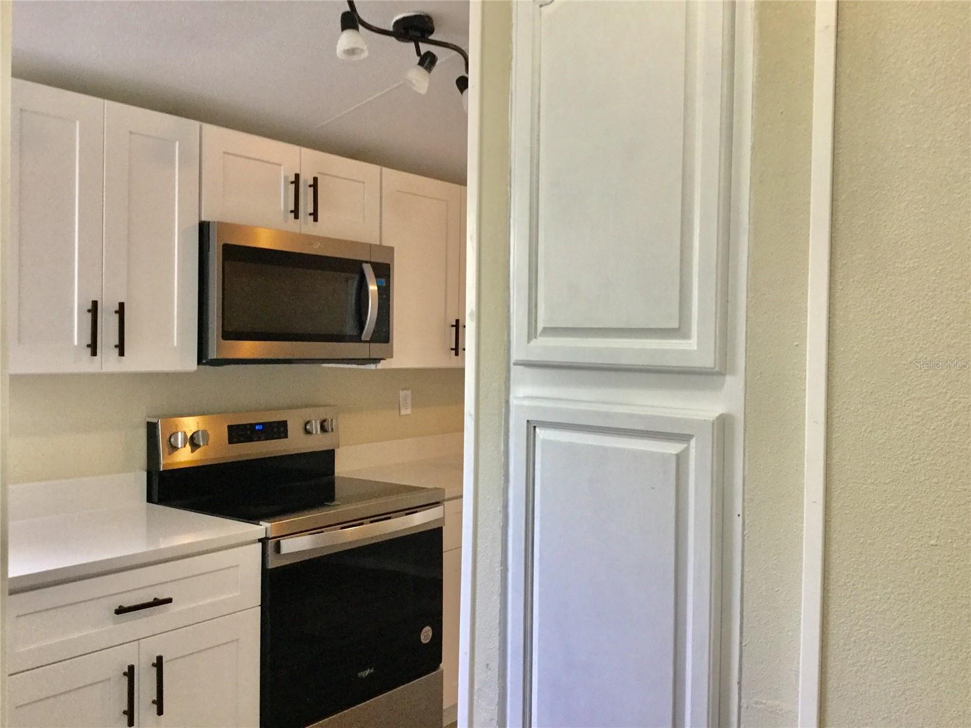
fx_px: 870
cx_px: 486
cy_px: 364
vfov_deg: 45.4
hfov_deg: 58.4
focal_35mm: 31
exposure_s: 1/30
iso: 100
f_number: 2.4
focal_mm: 3.3
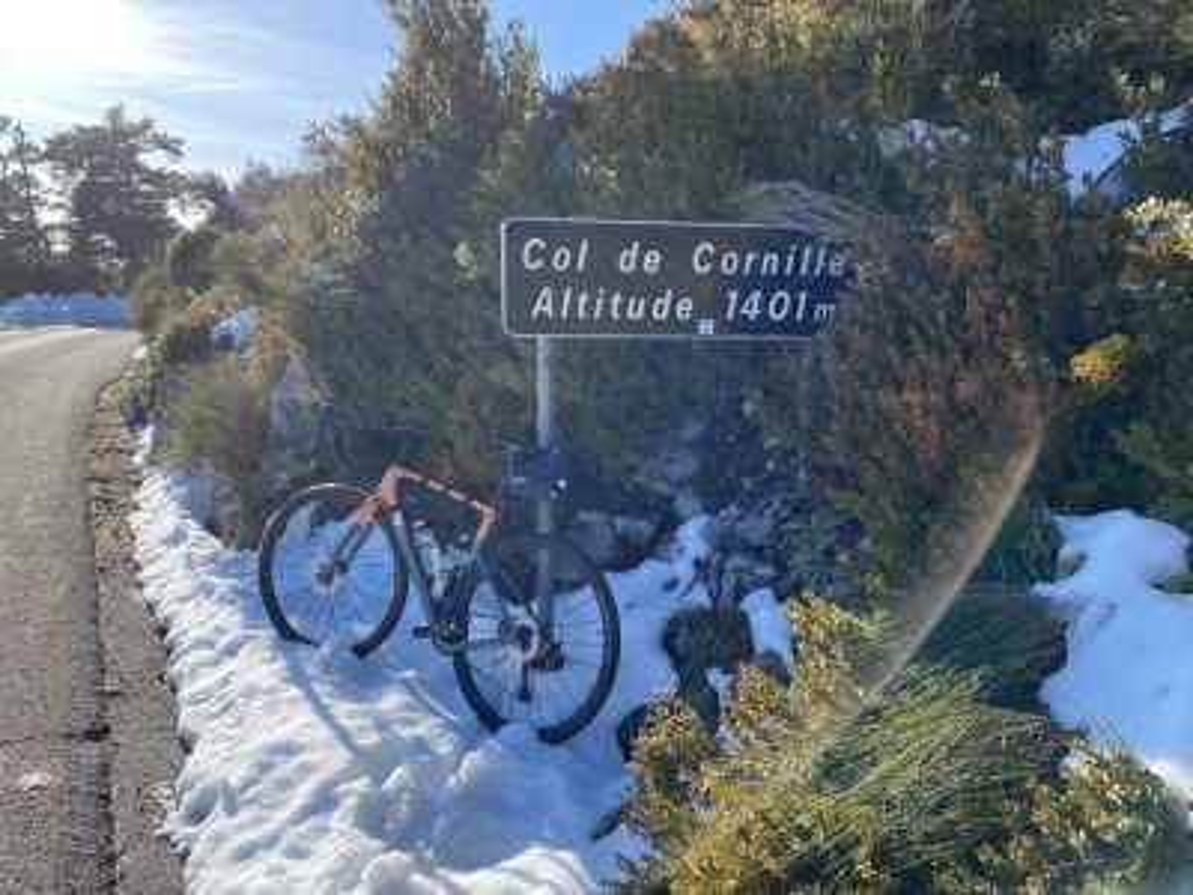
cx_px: 596
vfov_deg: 53.1
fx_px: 896
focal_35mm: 26
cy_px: 448
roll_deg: -1.2
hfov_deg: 67.3
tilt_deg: -9.5
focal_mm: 4.25
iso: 32
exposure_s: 1/1025
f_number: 1.8
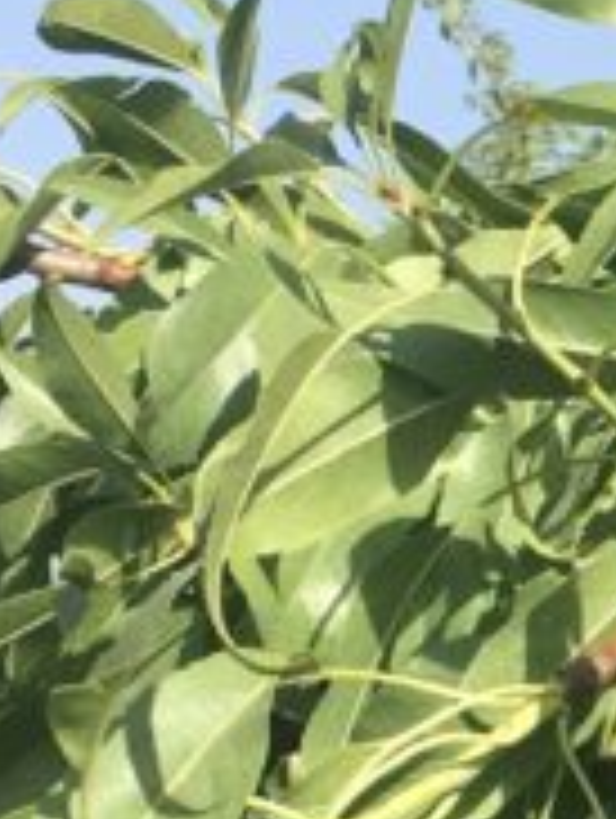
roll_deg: +0.5
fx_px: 3858
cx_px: 1322
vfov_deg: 12.0
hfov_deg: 8.5
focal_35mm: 163
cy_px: 729
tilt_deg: +5.3
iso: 25
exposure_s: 1/974
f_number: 2.2
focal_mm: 4.15
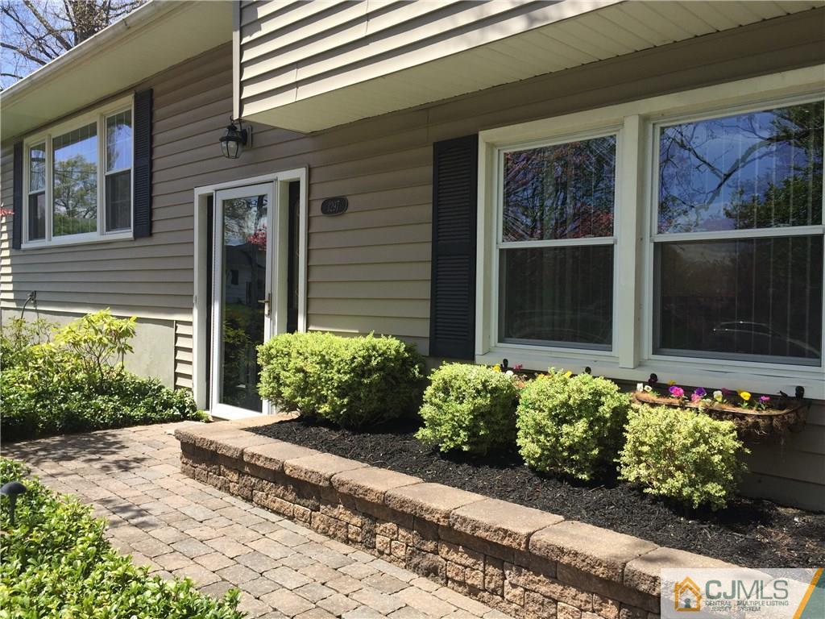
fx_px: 691
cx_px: 412
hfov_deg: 61.7
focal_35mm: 29
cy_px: 310
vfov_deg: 48.2
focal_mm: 4.15
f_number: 2.2
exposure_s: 1/989
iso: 32
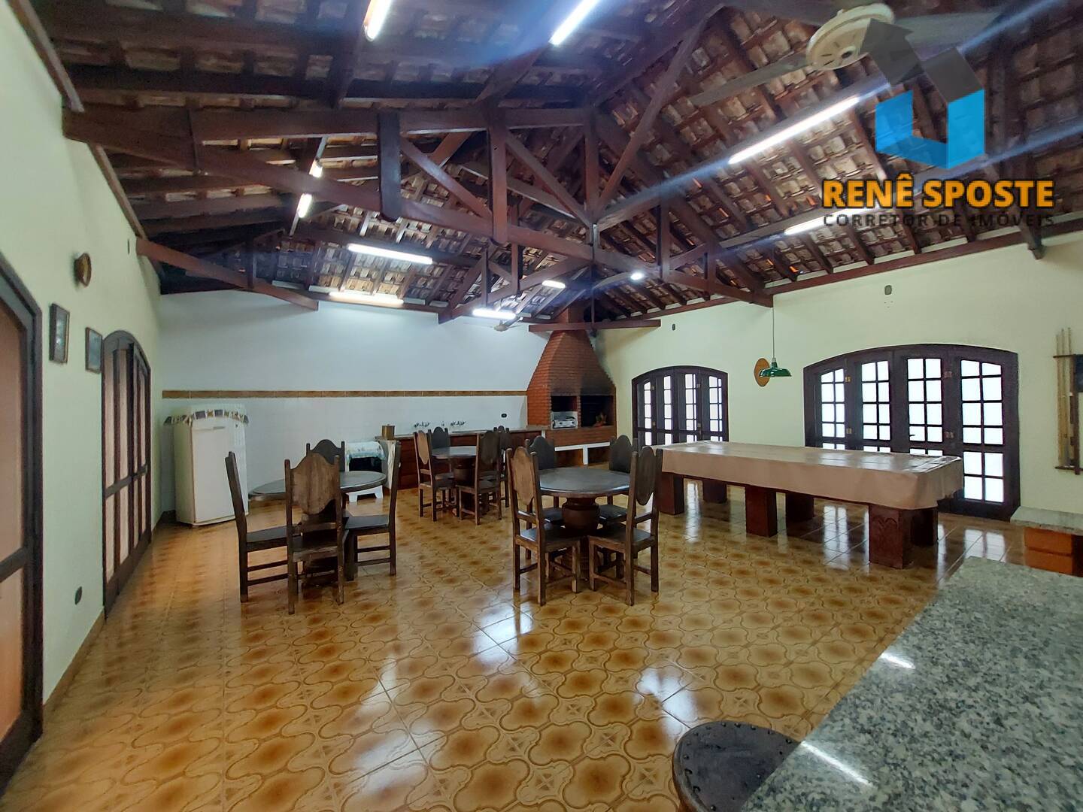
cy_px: 406
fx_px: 407
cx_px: 542
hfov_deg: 106.2
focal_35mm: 13
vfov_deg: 89.9
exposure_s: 1/40
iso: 320
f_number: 2.2
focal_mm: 1.74
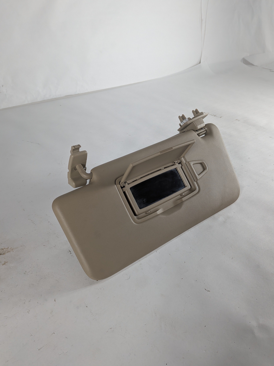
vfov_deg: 71.6
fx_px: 253
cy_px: 183
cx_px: 137
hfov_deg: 56.8
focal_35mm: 24
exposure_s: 1/325
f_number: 1.7
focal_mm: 4.53
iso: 33
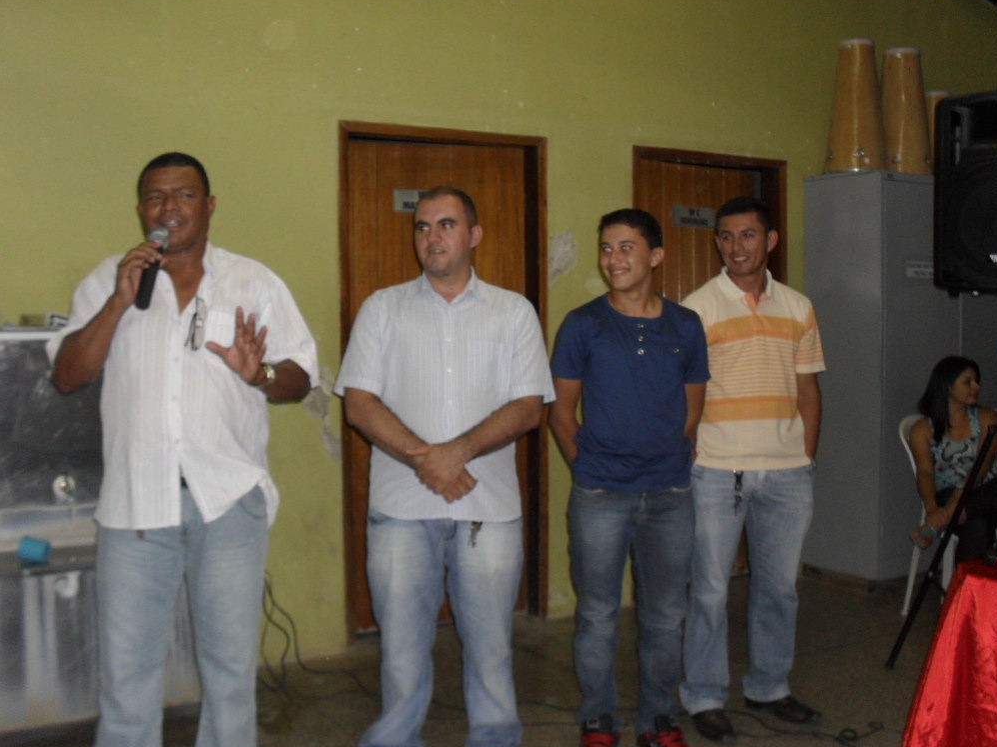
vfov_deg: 39.7
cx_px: 512
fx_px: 1037
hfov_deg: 51.3
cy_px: 371
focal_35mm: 36
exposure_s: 1/45
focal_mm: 6.3
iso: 240
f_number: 3.2
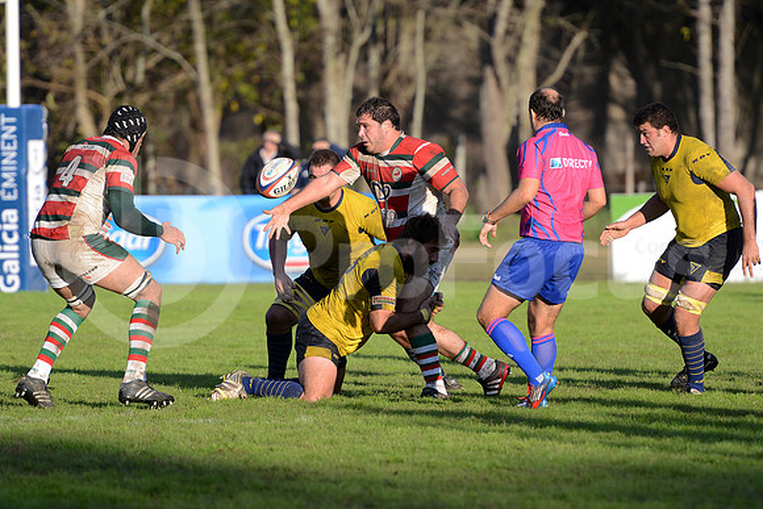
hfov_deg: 7.4
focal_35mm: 280
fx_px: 5936
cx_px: 382
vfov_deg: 4.9
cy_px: 254
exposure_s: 1/2000
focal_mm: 280
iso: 800
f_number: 4
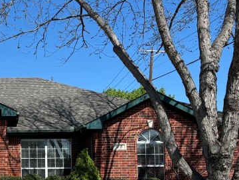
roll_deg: +0.5
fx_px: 511
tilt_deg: +3.4
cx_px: 11
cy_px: 153
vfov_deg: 19.6
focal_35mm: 74
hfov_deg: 25.3
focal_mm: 5.96
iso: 50
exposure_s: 1/4630
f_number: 1.6
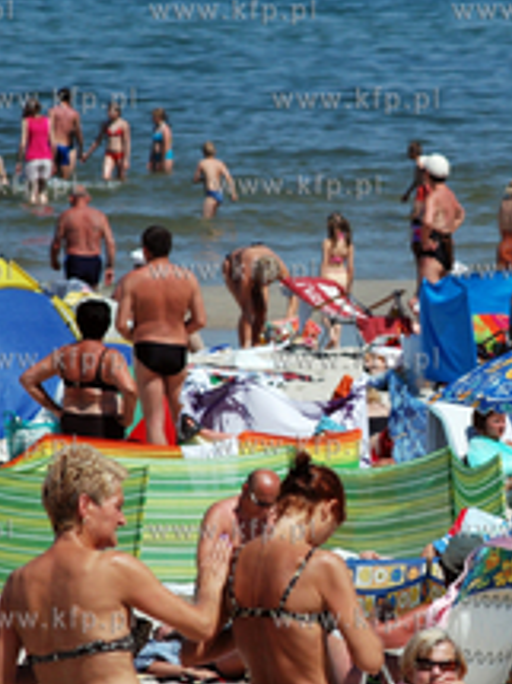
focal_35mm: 497
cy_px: 401
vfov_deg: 4.0
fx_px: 9809
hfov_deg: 3.0
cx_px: 467
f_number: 8
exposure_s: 1/800
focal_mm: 185
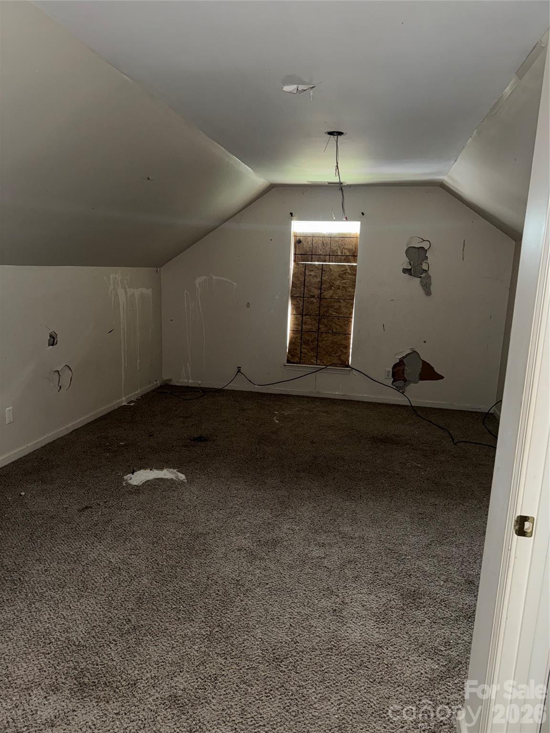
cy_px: 366
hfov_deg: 56.8
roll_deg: -1.3
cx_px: 275
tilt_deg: -10.2
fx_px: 508
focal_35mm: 24
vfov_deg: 71.6
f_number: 1.78
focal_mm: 6.76
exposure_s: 1/7
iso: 160
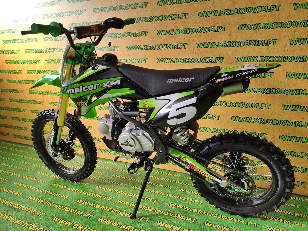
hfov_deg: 67.3
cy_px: 116
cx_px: 154
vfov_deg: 53.1
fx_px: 231
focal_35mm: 26
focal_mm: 4.77
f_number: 1.75
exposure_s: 1/100
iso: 126
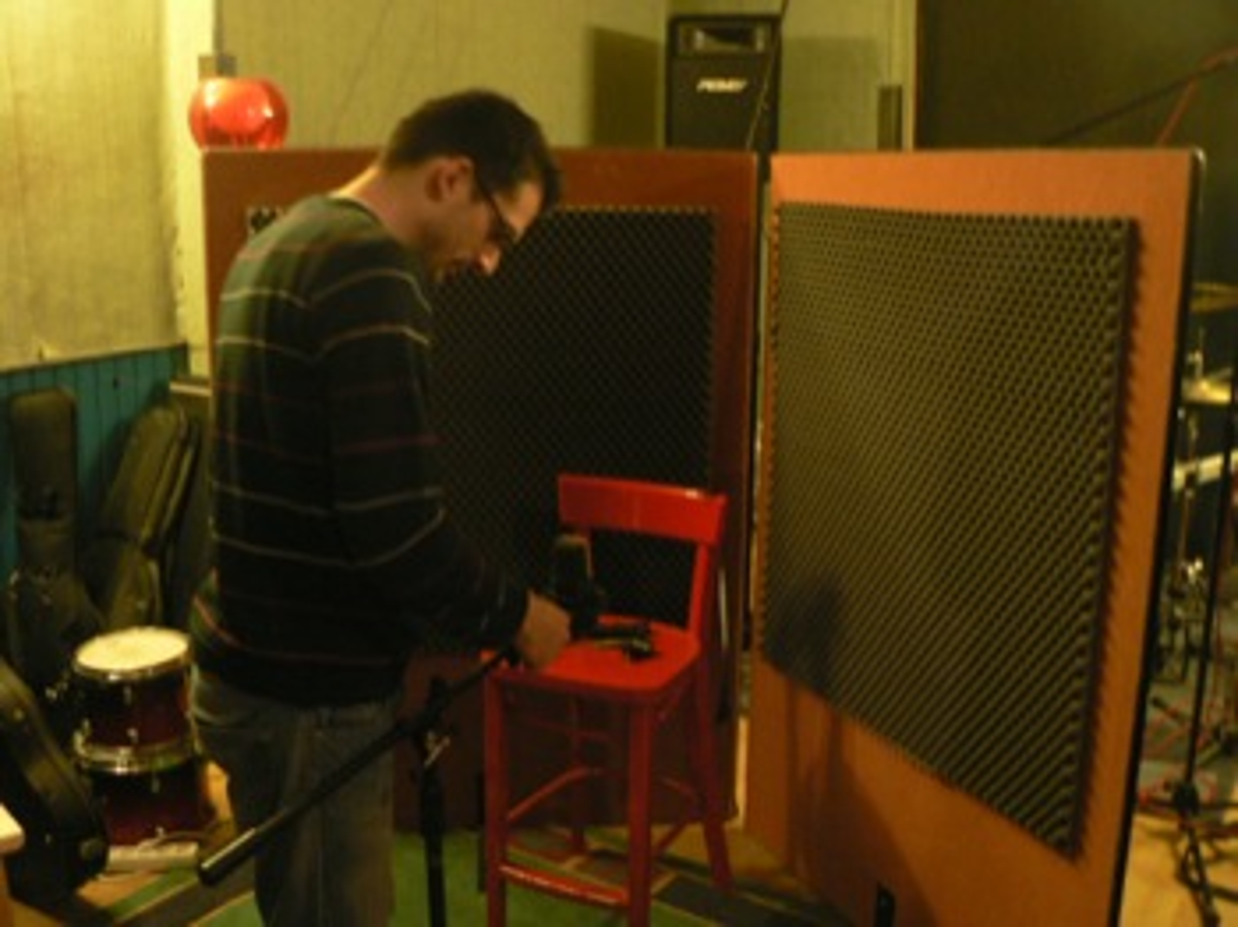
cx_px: 619
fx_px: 1287
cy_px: 464
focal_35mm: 36
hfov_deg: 51.4
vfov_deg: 39.6
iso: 200
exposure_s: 1/4
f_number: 2.8
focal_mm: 6
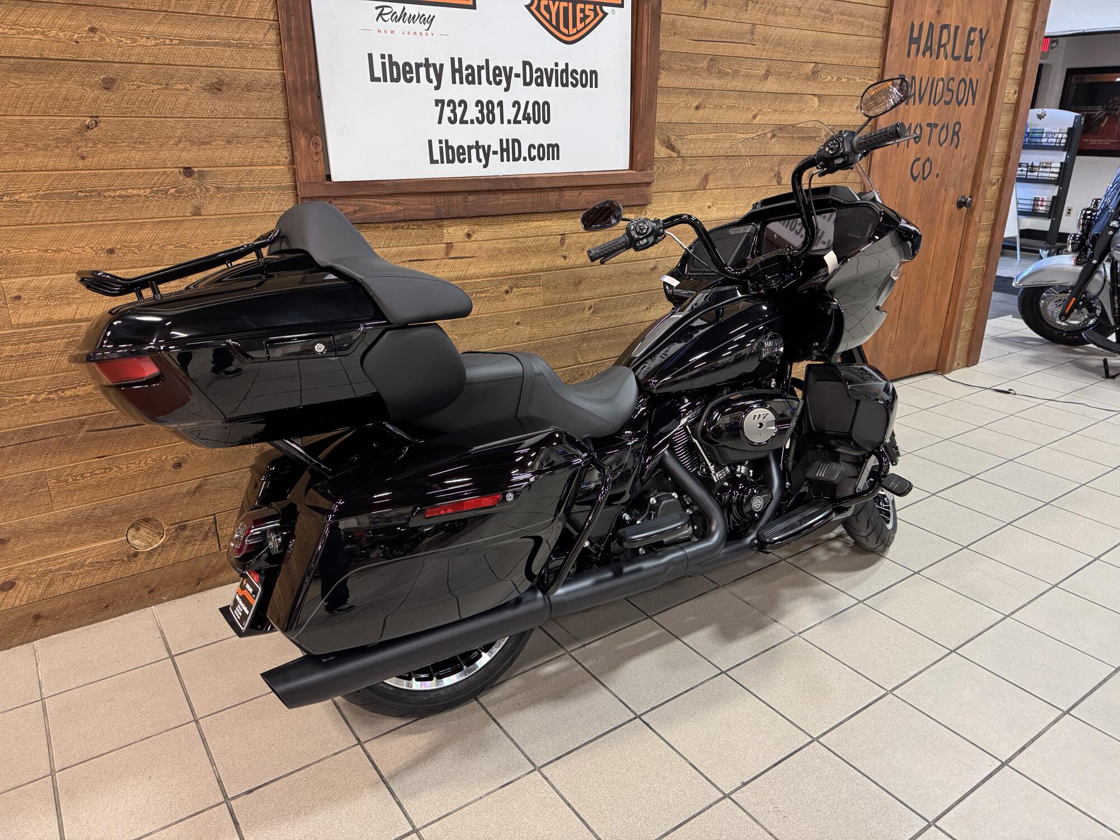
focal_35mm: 24
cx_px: 560
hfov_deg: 71.6
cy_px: 420
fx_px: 777
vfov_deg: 56.8
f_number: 1.78
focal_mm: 6.76
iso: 400
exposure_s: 1/60
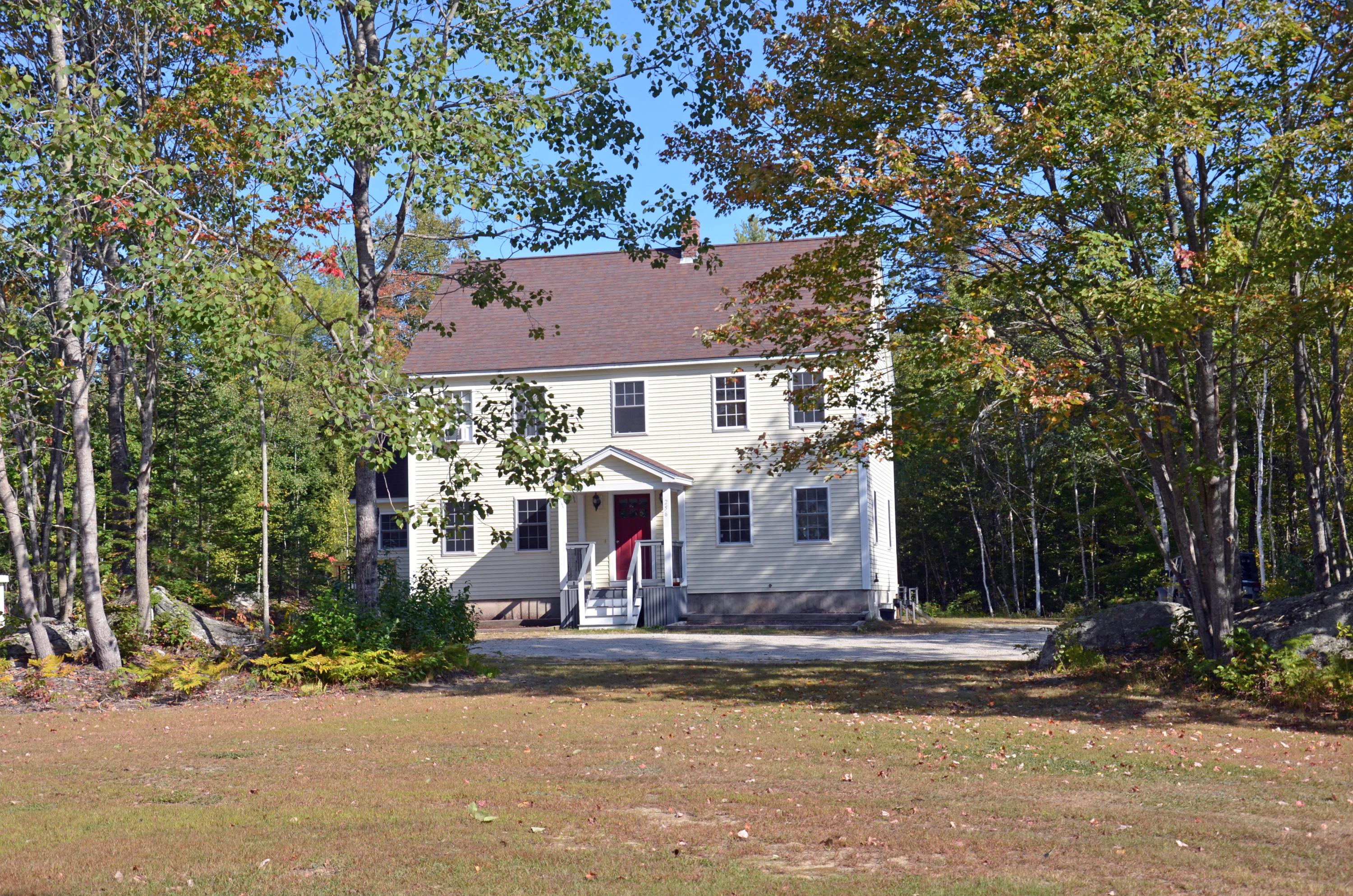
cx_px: 676
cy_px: 448
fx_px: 1800
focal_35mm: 48
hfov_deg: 41.2
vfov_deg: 28.0
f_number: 8
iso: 160
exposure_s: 1/250
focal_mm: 32
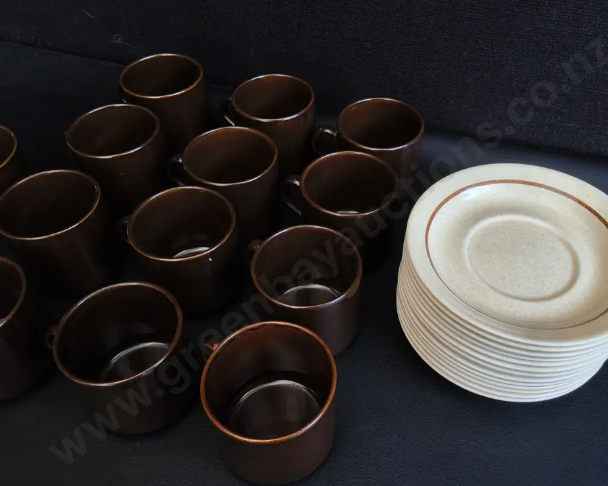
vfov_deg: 48.5
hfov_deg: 58.7
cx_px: 331
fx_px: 540
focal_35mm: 30
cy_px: 252
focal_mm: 2.87
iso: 64
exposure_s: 1/100
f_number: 2
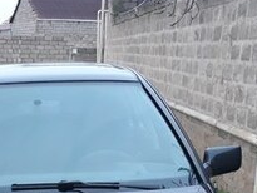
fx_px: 646
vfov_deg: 15.6
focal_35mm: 87
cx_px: 45
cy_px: 296
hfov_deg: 22.1
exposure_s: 1/50
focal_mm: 3.71
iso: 200
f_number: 1.7
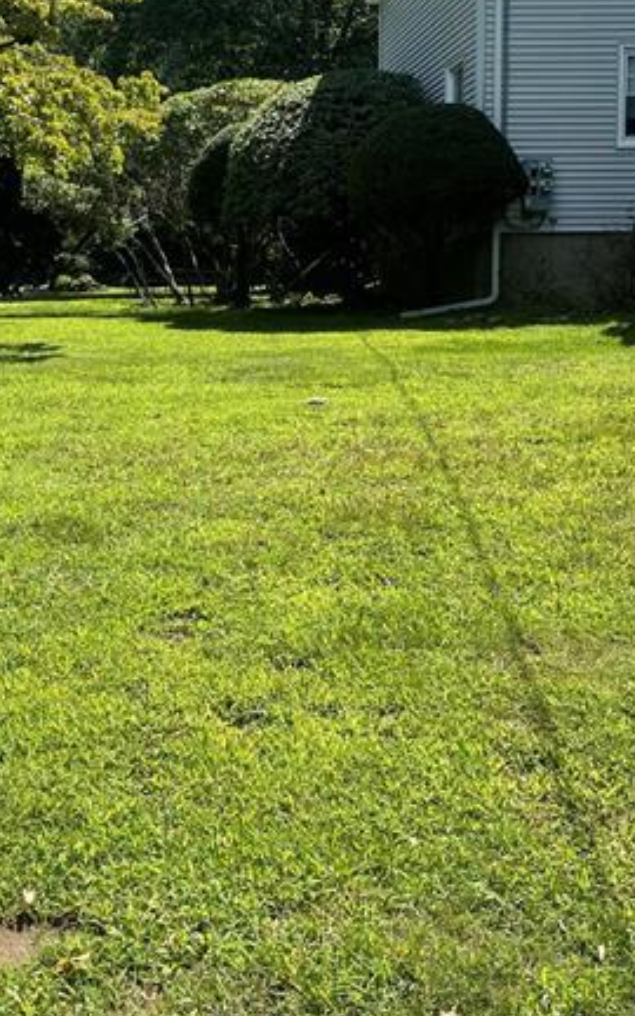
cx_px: 68
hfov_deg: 25.6
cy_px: 421
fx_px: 1357
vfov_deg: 40.9
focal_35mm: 49
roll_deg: +0.2
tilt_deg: -1.5
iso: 32
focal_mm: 4.2
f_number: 1.6
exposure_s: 1/1855
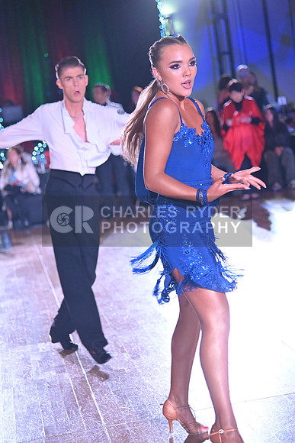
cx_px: 148
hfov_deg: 14.9
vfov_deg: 22.1
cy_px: 222
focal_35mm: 92
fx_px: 1130
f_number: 4
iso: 5000
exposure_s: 1/400
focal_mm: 92
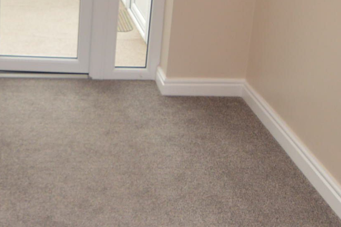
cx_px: 38
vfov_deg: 23.2
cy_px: -18
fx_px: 520
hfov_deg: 34.4
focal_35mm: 55
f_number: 5
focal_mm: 10
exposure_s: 1/100
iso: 400
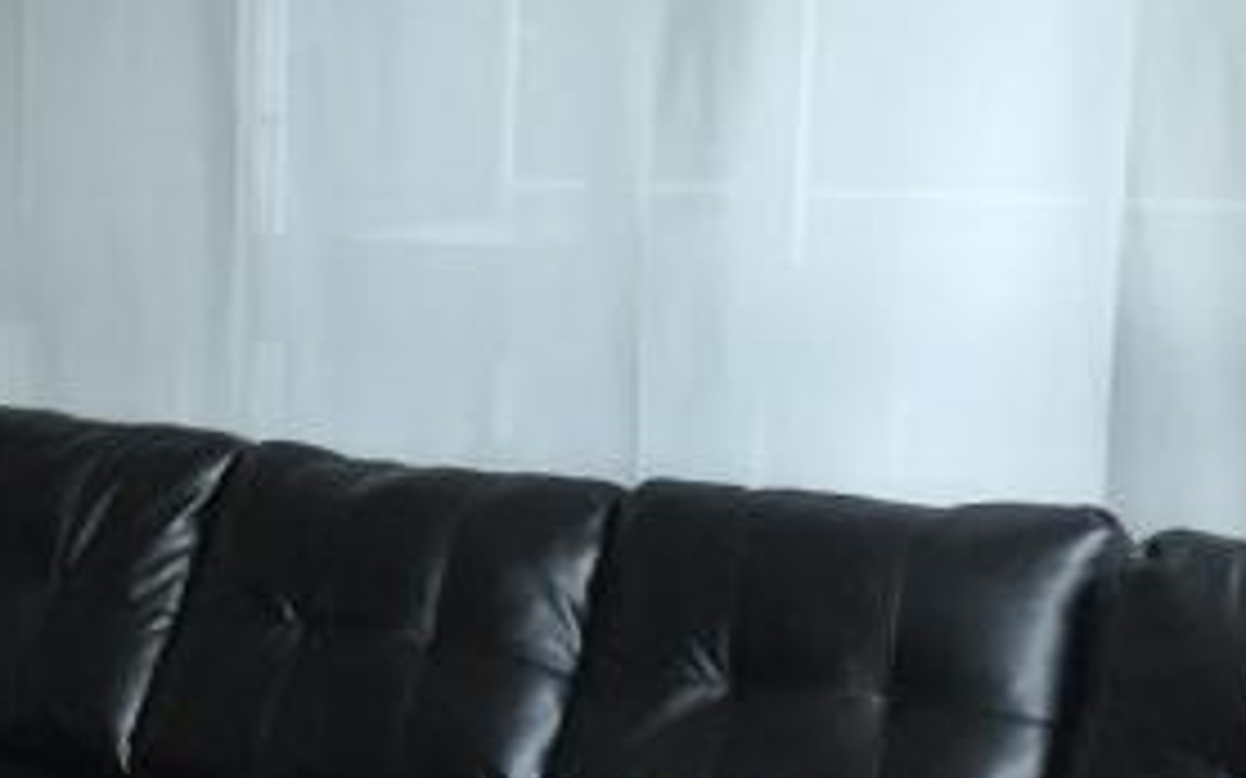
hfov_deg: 27.9
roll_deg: -0.7
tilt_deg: -7.8
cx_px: 117
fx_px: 2410
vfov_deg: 18.3
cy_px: 414
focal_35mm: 71
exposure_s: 1/30
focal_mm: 4.15
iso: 125
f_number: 2.2
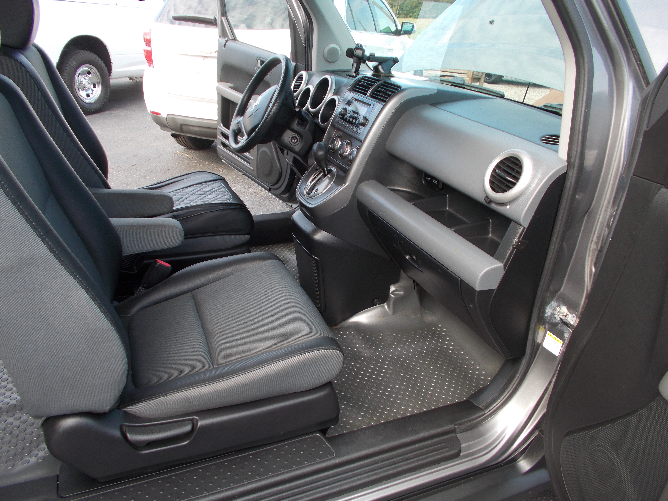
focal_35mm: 26
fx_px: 502
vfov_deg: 53.1
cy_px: 250
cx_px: 334
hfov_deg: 67.3
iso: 80
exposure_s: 1/100
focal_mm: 4.6
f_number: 3.2
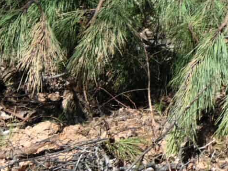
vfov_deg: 9.0
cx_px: 549
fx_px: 1021
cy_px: -166
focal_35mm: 155
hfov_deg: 10.8
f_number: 6.3
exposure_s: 1/320
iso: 100
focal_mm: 20
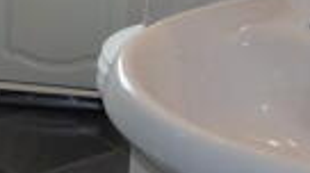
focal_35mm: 117
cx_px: -65
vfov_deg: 10.2
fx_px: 960
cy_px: -22
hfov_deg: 17.5
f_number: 3
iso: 100
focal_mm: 4.5
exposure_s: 1/100
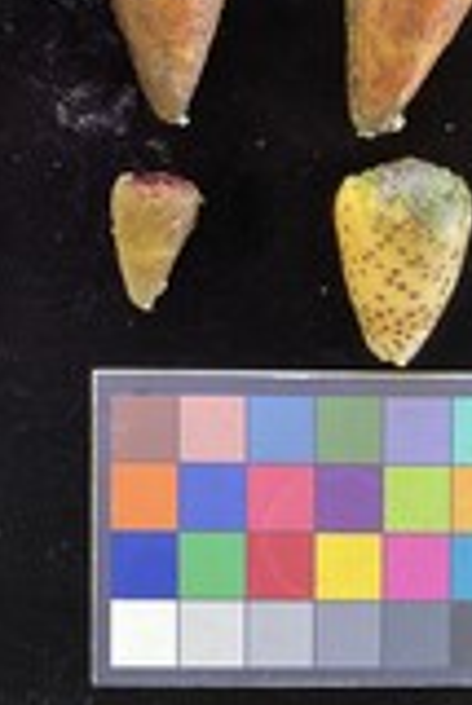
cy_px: 165
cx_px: -13
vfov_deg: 29.9
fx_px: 1295
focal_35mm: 66
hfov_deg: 20.0
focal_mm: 3
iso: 160
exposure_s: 1/50
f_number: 1.8
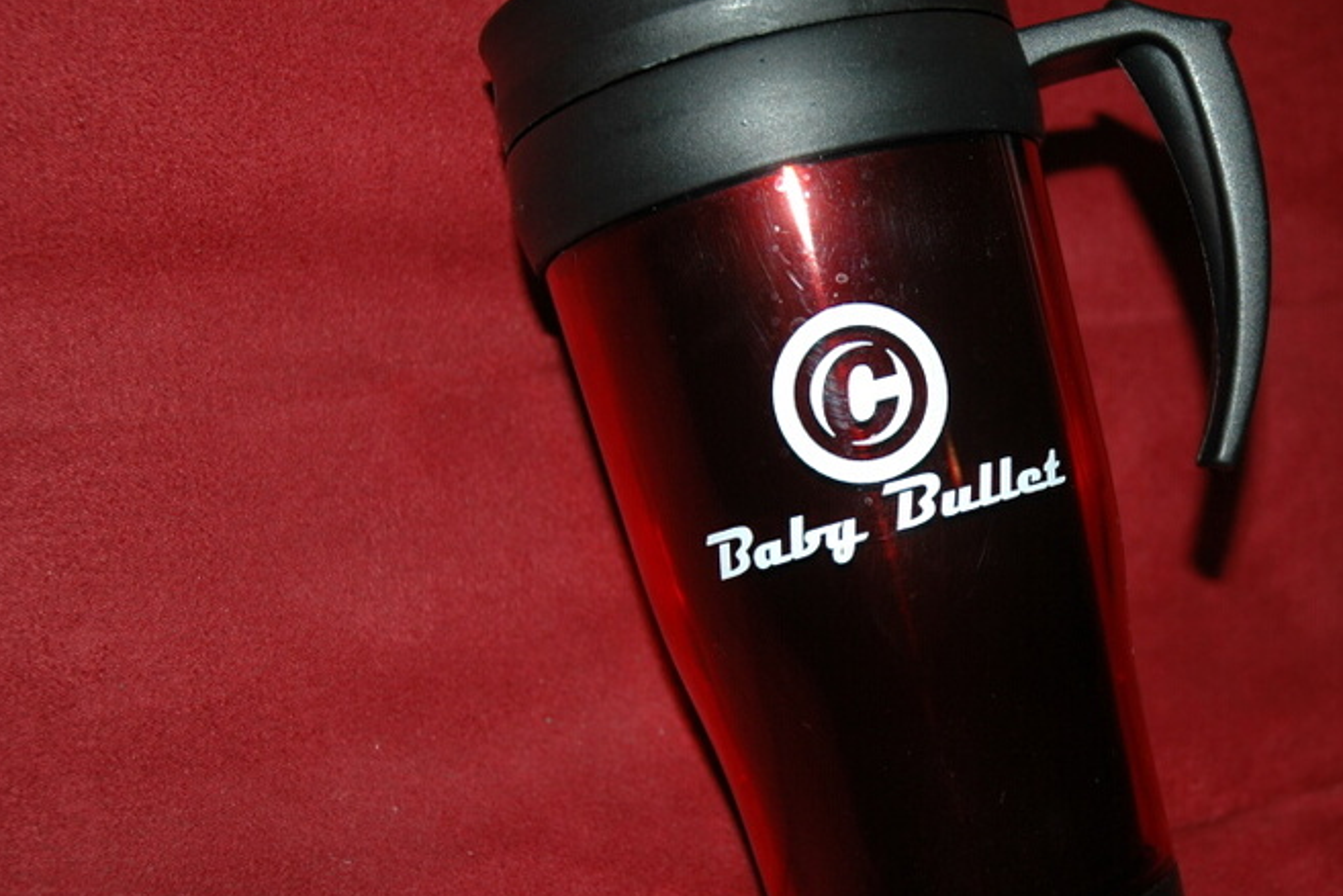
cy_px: 496
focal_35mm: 55
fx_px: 2042
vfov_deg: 24.7
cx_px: 924
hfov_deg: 35.9
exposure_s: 1/200
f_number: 3.8
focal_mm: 25
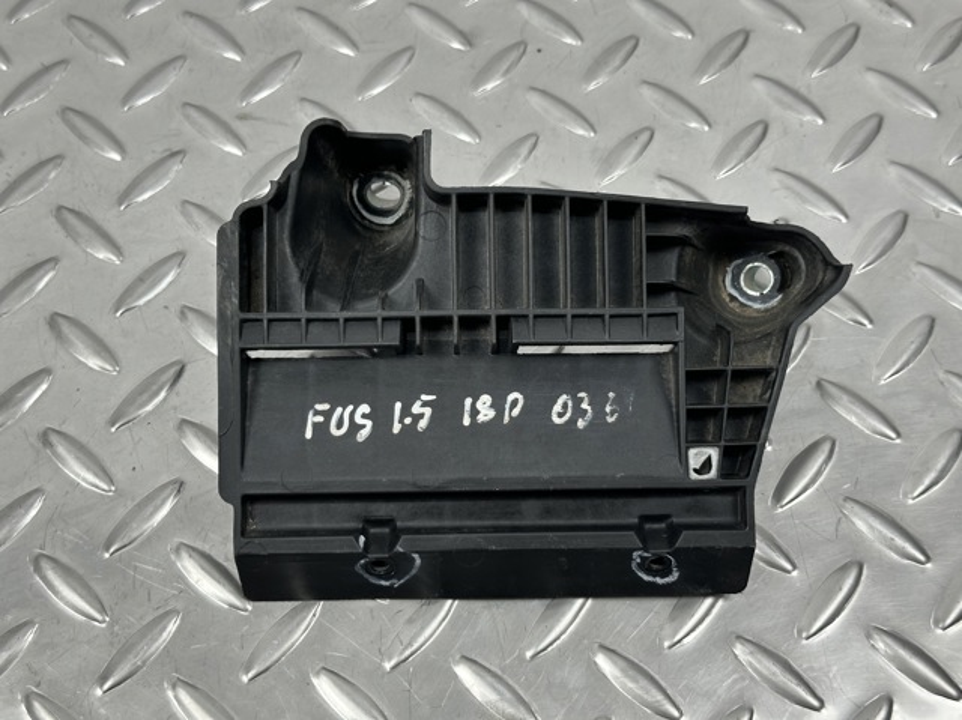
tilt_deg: -62.4
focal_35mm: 48
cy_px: 360
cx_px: 481
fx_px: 1333
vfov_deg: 30.2
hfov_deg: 39.7
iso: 50
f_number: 1.78
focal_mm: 6.86
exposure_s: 1/100
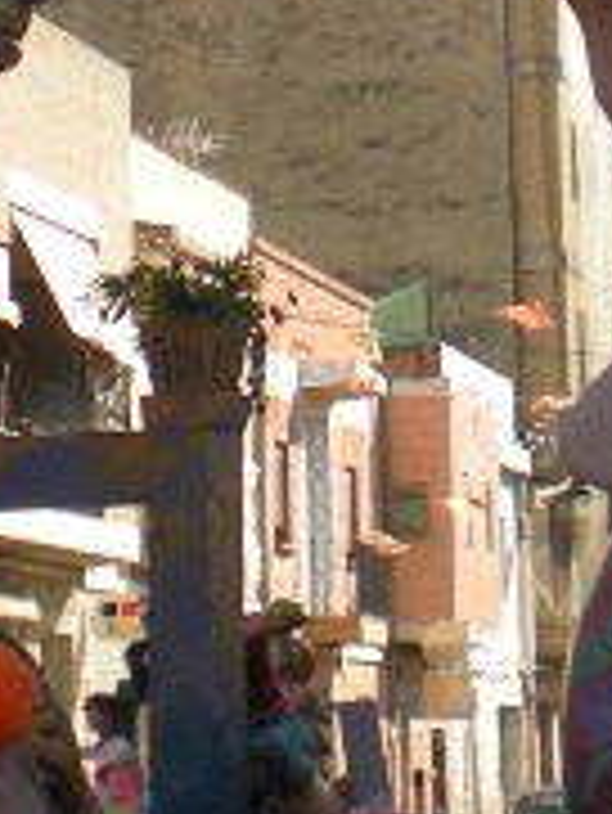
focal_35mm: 215
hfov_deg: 6.9
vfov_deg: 9.1
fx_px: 5062
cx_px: -40
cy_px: -31
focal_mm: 6.3
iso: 64
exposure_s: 1/186
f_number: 4.6
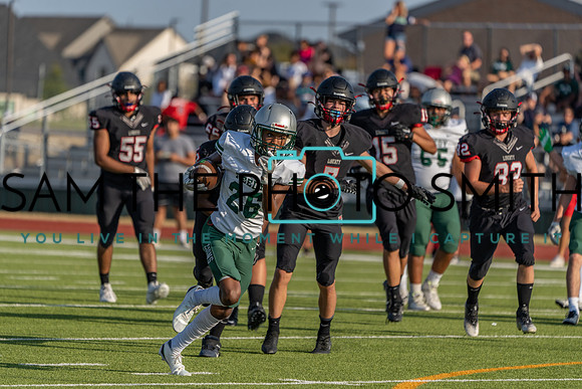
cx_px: 291
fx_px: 5336
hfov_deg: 6.2
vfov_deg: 4.2
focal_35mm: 330
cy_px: 194
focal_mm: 330
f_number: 5.6
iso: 125
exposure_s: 1/1250
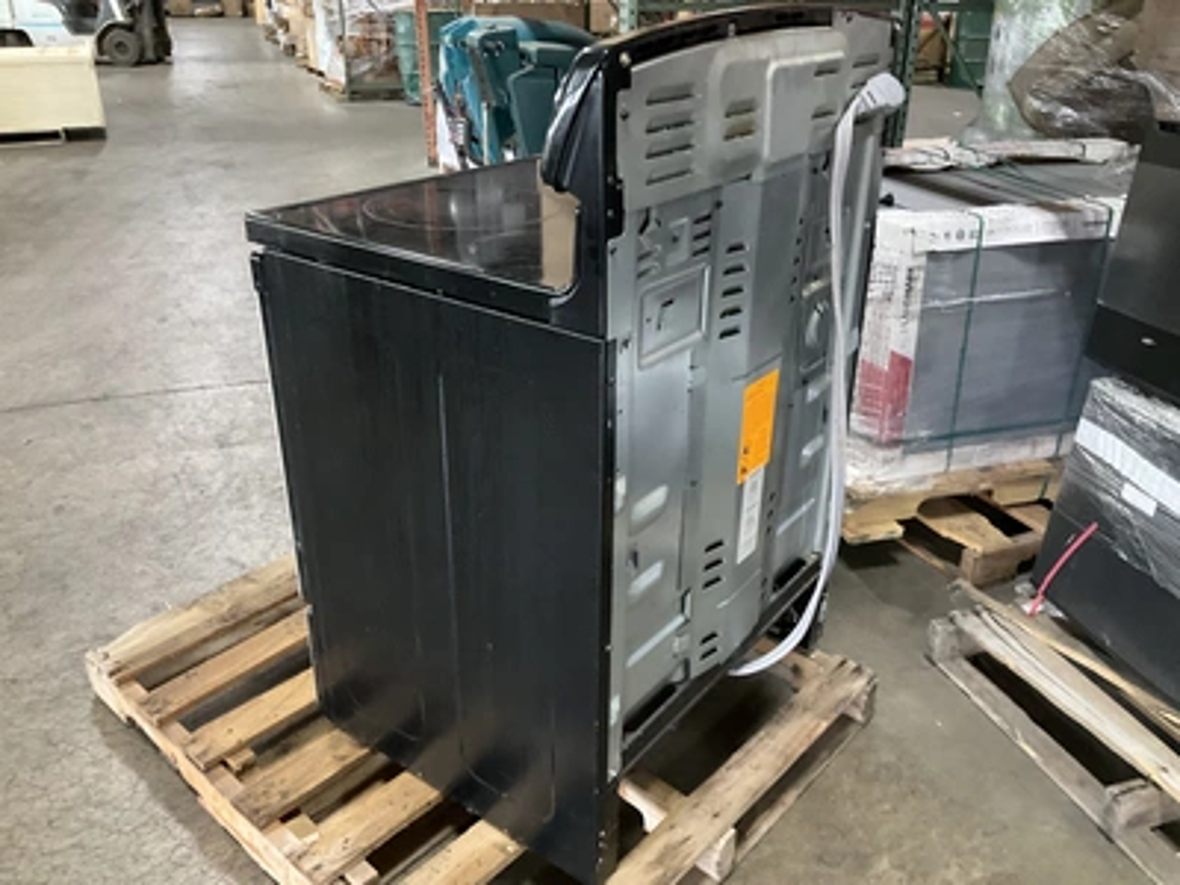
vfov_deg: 48.2
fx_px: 989
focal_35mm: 29
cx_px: 590
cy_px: 442
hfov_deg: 61.7
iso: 400
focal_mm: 3
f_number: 1.8
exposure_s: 1/30
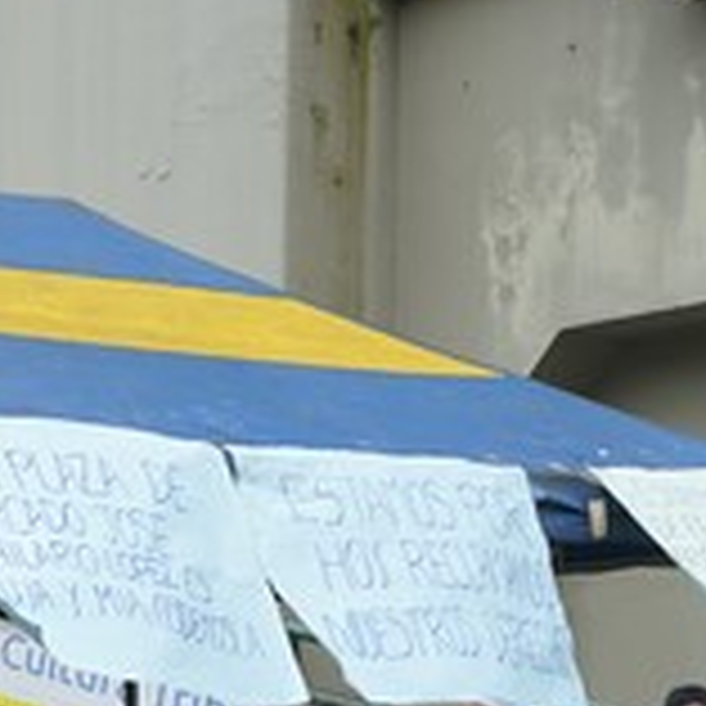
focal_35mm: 130
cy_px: 1135
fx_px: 3000
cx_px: -117
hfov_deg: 13.1
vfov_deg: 12.6
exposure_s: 1/400
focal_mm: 30
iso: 200
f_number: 5.6
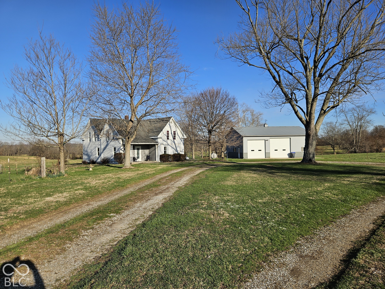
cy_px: 144
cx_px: 192
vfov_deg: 58.9
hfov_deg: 73.9
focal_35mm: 23
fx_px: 256
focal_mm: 5.4
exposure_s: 1/2391
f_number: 1.8
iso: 25
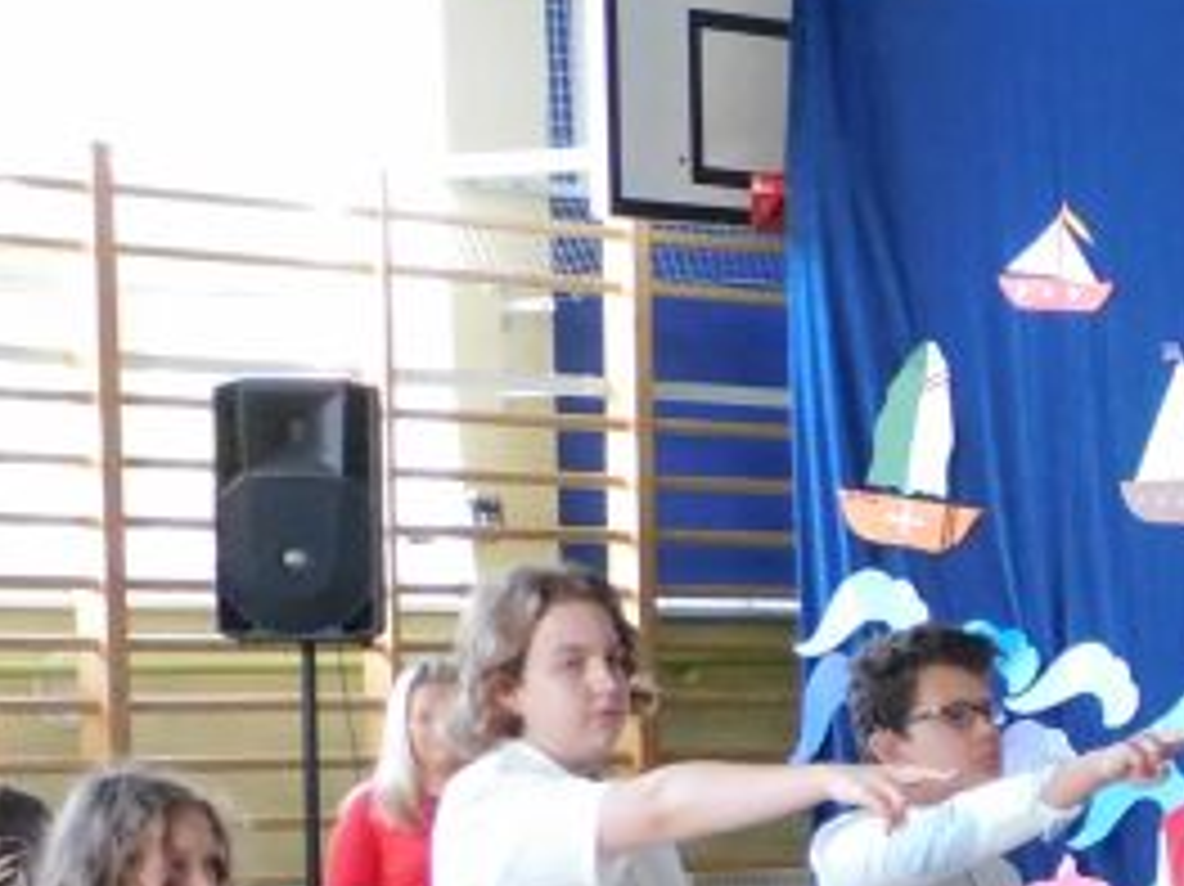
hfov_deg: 10.6
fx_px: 5983
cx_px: 2152
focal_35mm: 175
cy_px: 1160
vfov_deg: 8.4
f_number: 4
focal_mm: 8.1
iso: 400
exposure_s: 1/15
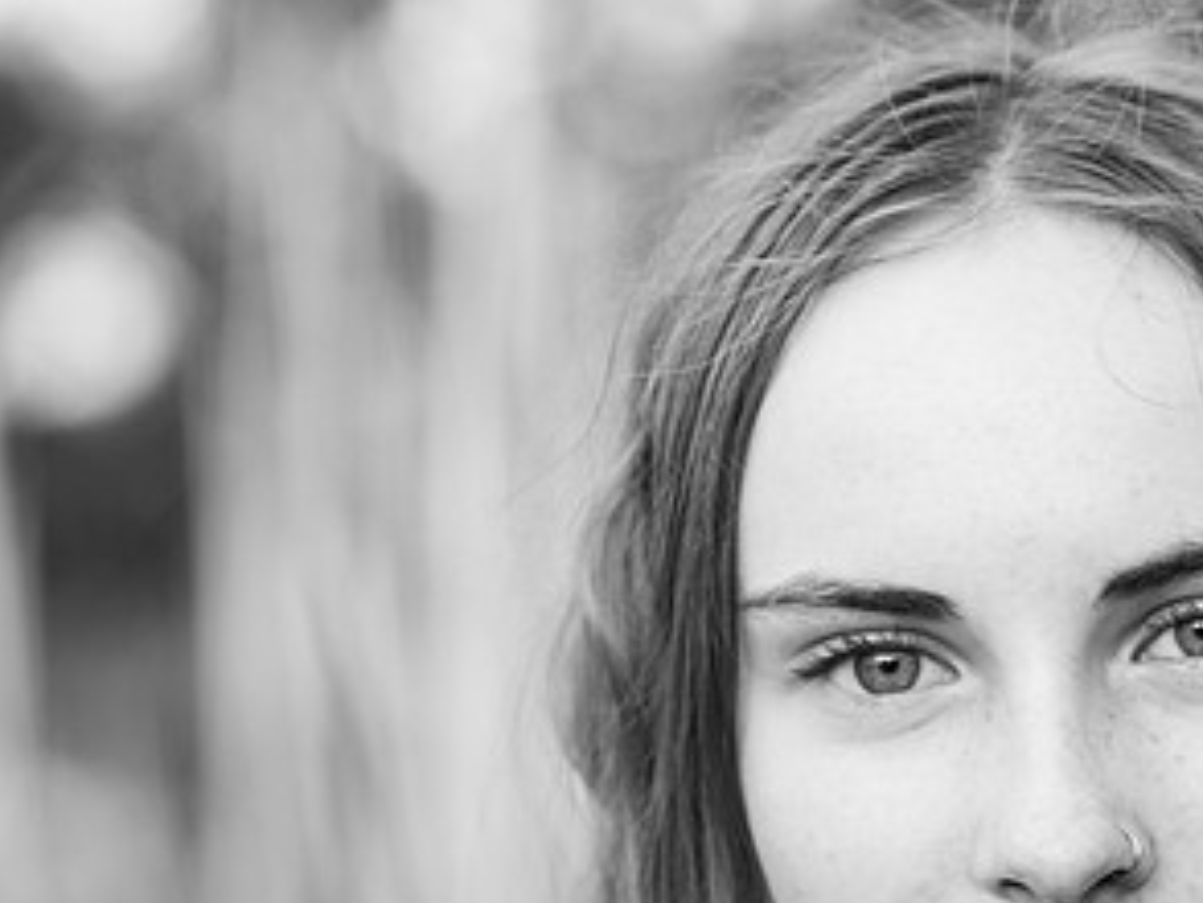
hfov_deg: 10.8
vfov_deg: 8.1
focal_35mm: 182
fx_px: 6328
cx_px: 854
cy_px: 827
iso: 400
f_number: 3.2
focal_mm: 85
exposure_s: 1/160
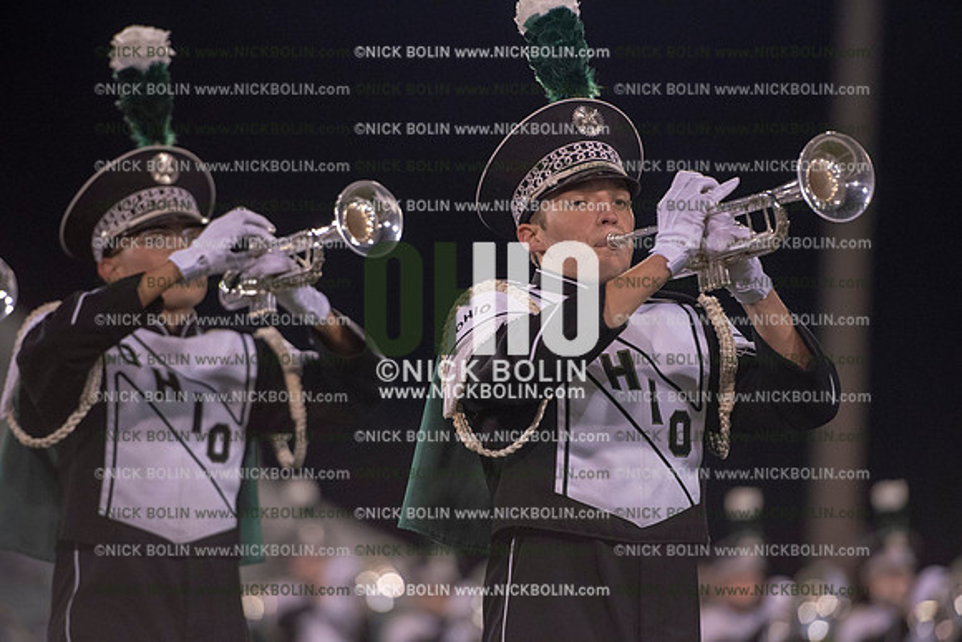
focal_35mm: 200
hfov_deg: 10.3
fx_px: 5345
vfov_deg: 6.9
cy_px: 321
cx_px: 481
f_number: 3.2
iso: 5000
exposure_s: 1/1250
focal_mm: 200
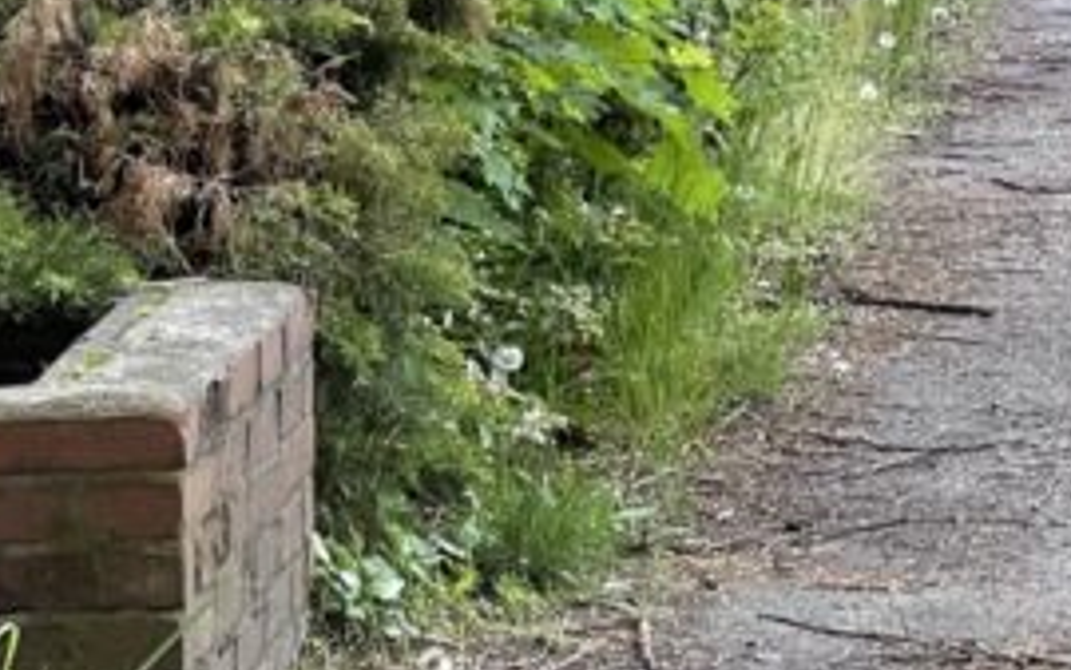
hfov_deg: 8.1
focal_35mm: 257
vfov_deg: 5.0
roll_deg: -0.2
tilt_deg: +1.7
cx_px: 1162
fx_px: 7504
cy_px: -761
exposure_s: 1/122
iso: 64
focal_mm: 7.5
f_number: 2.2
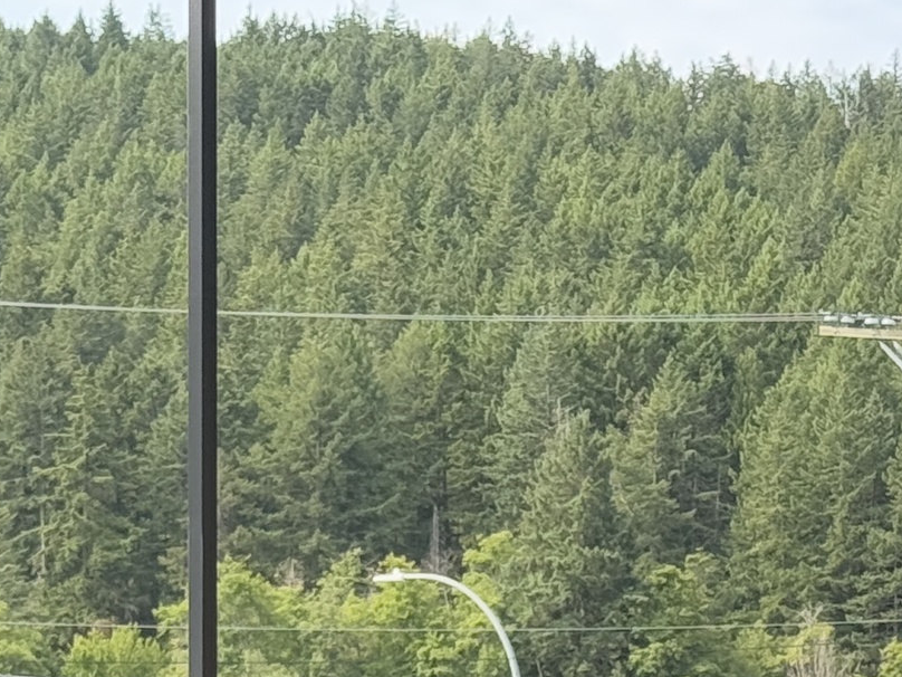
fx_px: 4456
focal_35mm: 171
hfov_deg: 11.5
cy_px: 1161
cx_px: 162
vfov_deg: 8.4
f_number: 1.78
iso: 64
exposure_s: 1/794
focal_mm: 6.76
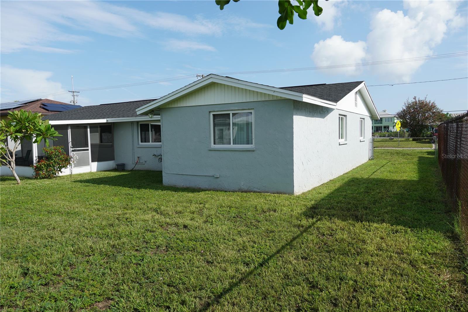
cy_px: 156
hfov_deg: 67.4
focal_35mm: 27
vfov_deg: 47.9
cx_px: 234
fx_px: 351
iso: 100
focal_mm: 18
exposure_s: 1/250
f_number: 8
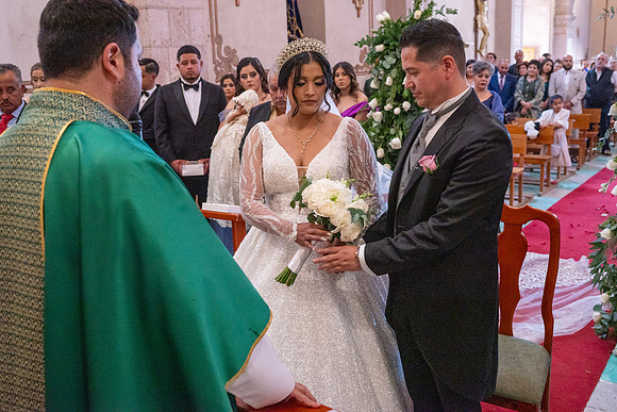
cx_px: 308
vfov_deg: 37.9
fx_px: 600
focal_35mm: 35
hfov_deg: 54.4
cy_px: 206
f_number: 5
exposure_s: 1/100
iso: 2500
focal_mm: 35
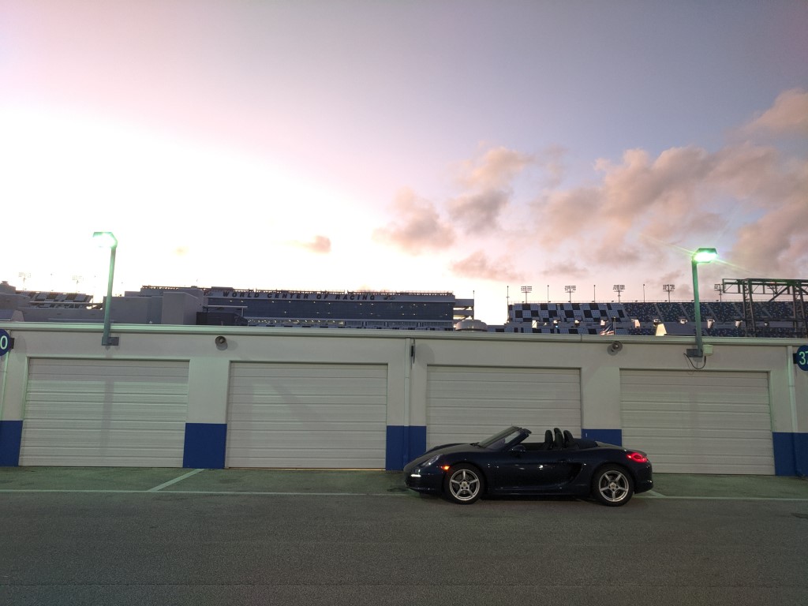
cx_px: 404
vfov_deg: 53.1
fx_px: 607
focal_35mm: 26
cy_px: 303
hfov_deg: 67.3
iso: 490
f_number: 2
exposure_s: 1/60
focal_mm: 4.67
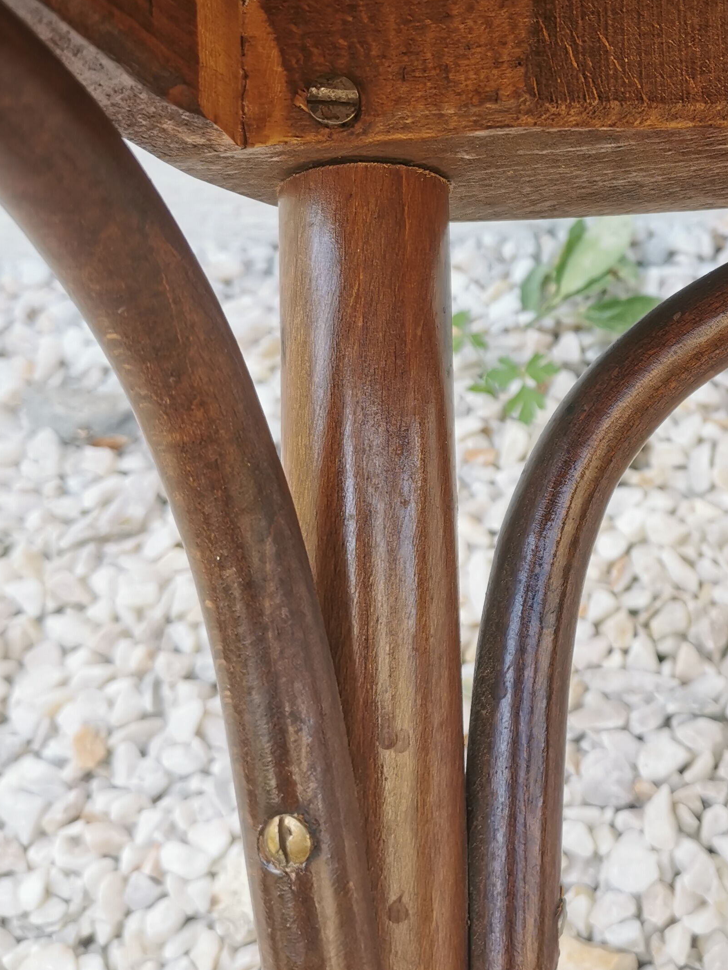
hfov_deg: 30.8
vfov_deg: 40.6
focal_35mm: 46
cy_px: 309
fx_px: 1290
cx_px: 573
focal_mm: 5.58
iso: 50
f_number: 1.8
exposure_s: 1/169
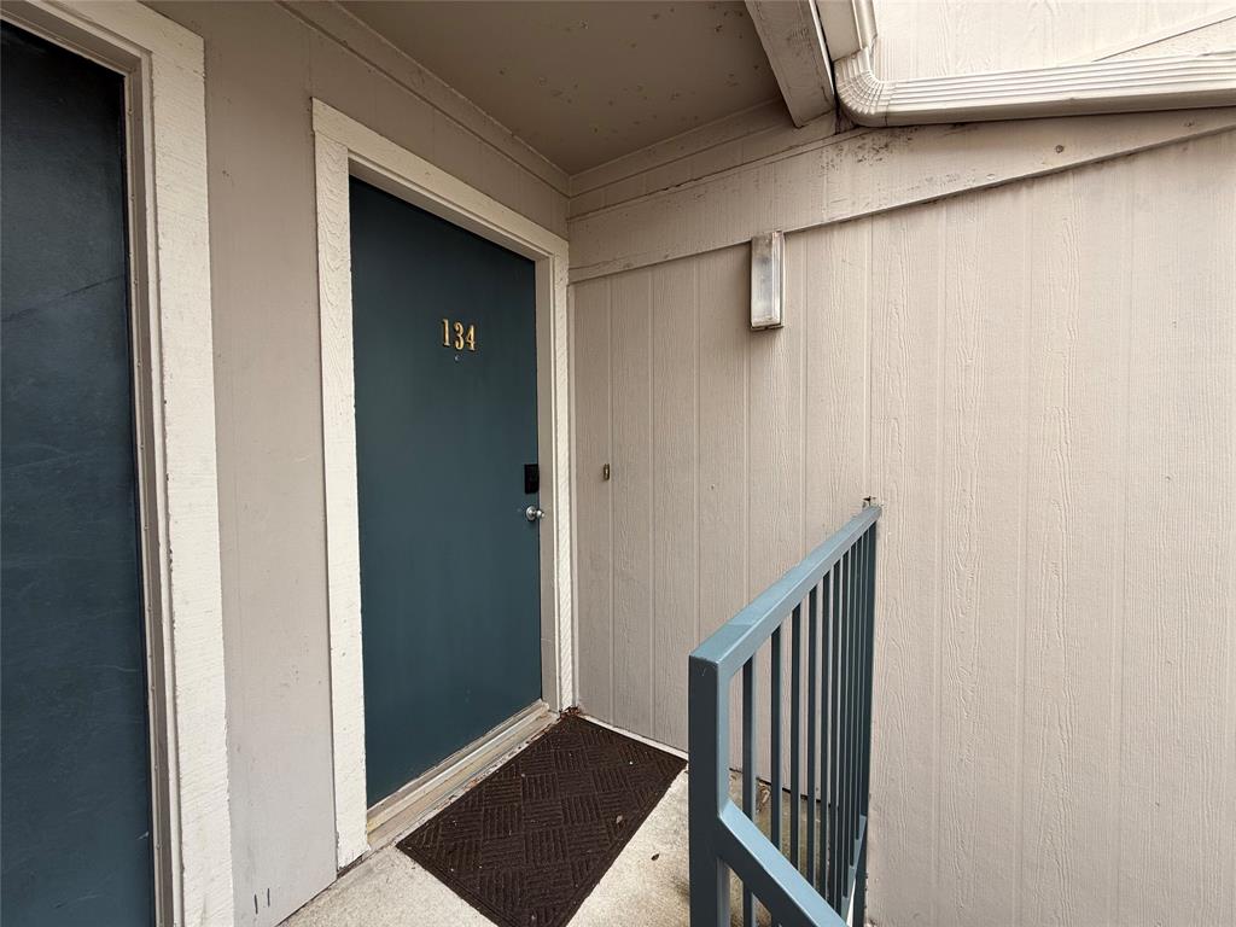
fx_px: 500
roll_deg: +0.7
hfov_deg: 102.1
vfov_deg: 85.7
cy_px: 464
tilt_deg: -1.6
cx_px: 618
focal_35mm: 14
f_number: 2.2
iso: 50
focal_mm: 2.22
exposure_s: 1/180
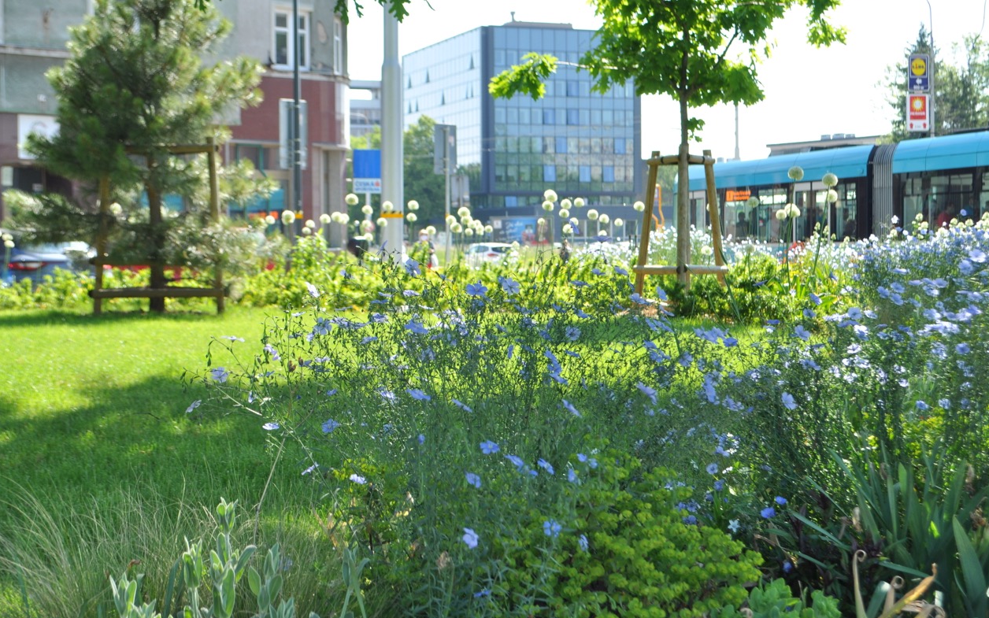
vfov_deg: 23.1
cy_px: 297
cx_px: 491
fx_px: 1509
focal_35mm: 56
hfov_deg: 36.3
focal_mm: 36
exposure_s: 1/160
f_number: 6.3
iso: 200
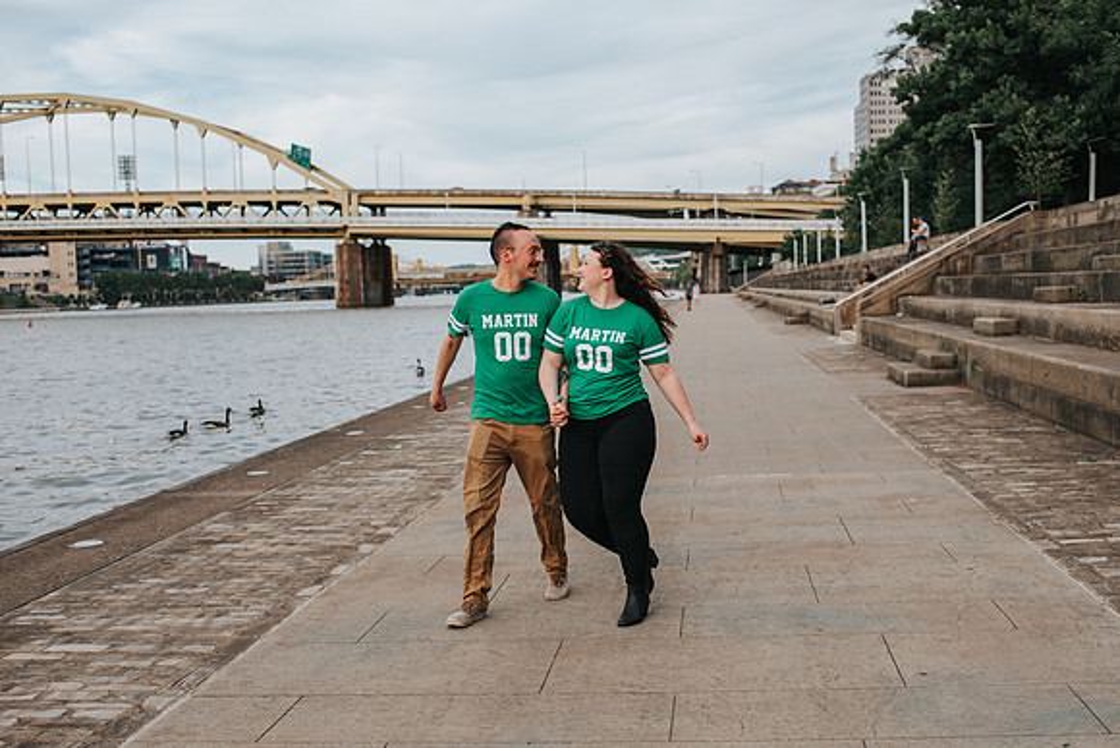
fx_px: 1286
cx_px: 593
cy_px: 418
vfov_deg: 32.4
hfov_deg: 47.0
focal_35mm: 41
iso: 160
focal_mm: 35
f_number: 3.2
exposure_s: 1/1000
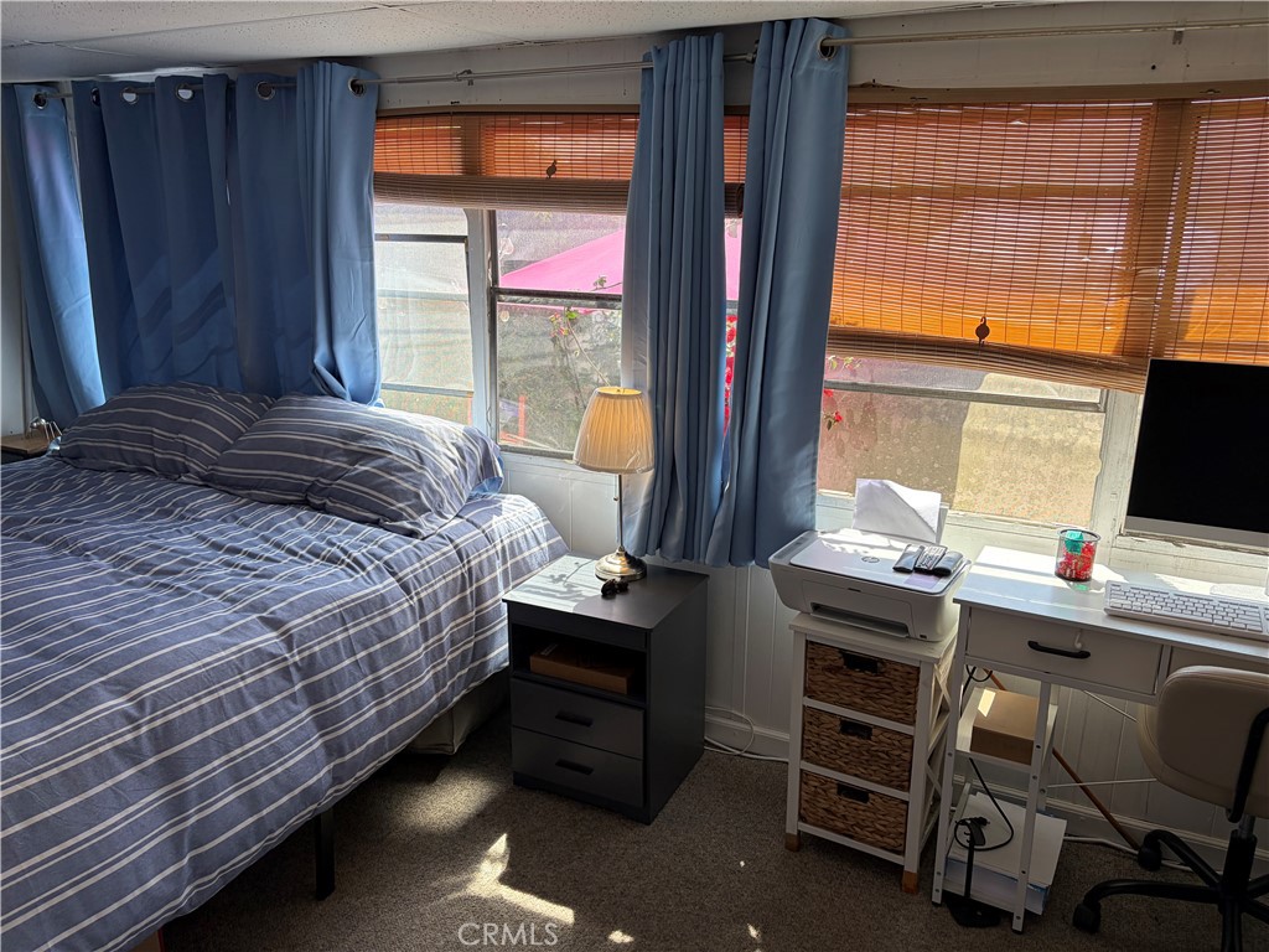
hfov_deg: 67.3
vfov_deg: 53.1
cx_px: 634
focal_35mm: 26
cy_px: 476
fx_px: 953
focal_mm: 5.96
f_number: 1.6
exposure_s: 1/348
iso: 50
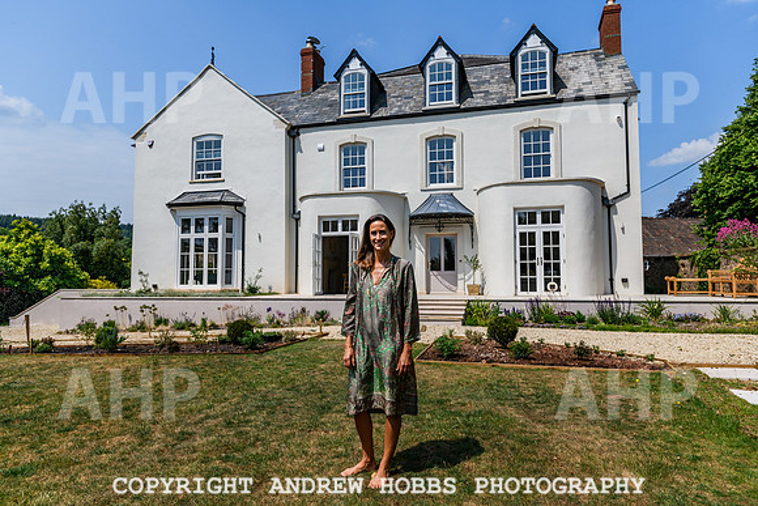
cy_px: 253
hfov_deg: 73.7
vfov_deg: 53.2
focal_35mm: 24
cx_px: 379
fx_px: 505
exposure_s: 1/2000
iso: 125
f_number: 4
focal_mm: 24
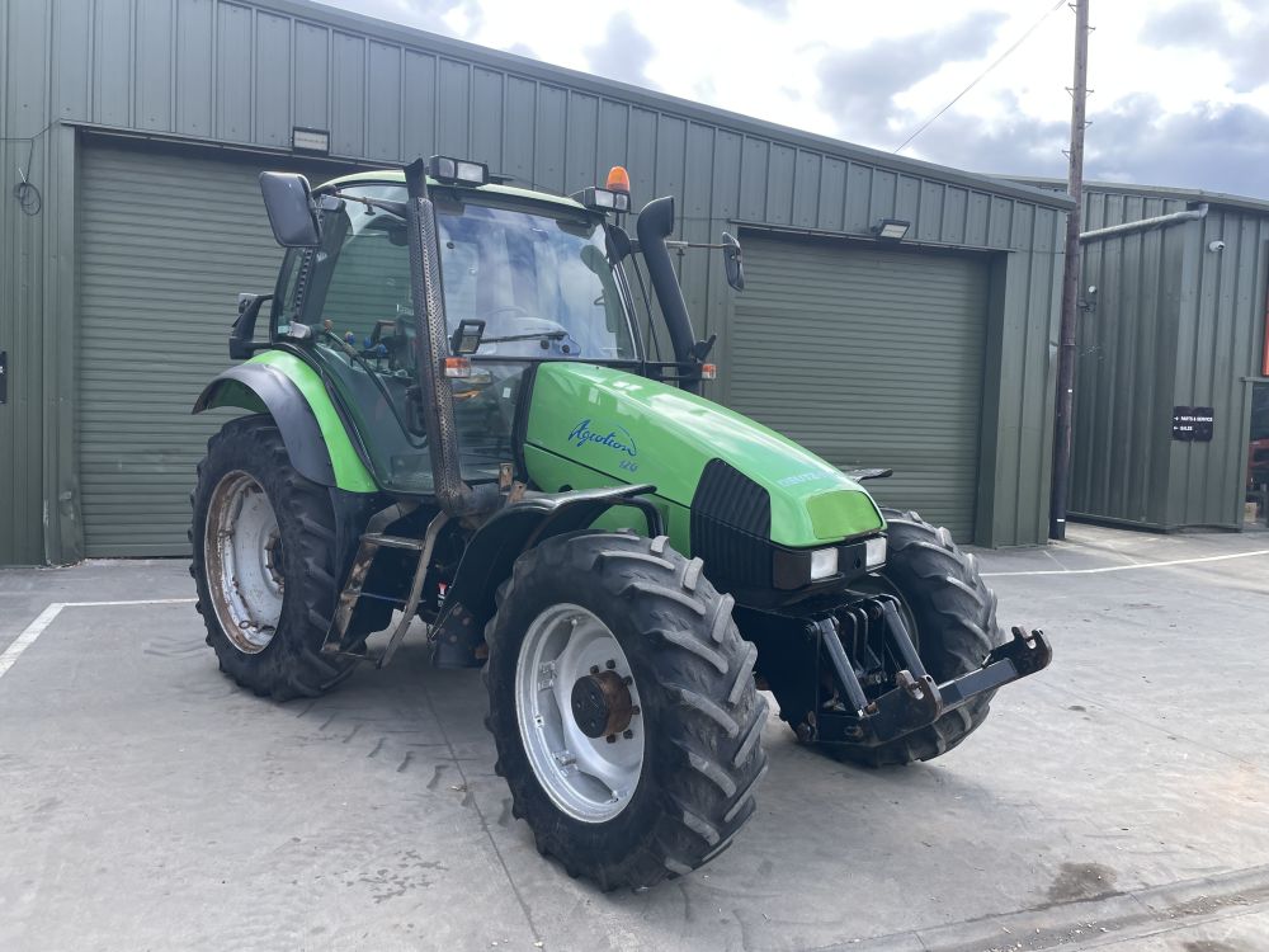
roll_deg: -4.2
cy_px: 476
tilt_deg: +2.6
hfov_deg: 67.3
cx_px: 634
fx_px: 953
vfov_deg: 53.1
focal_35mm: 26
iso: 32
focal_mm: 4.2
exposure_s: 1/673
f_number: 1.6
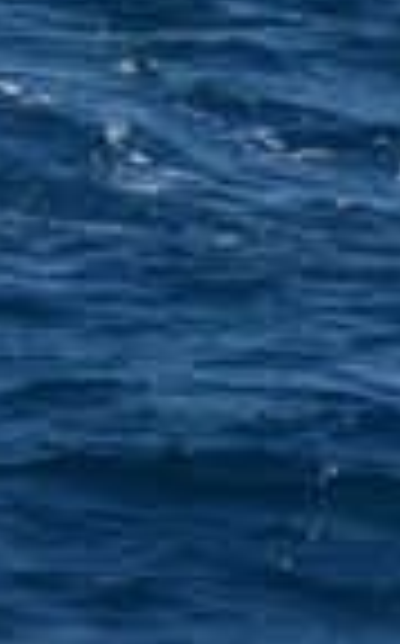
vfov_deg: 3.9
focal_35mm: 543
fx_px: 9500
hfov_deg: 2.4
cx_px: 625
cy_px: 263
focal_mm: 95
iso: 500
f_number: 5
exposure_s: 1/8000
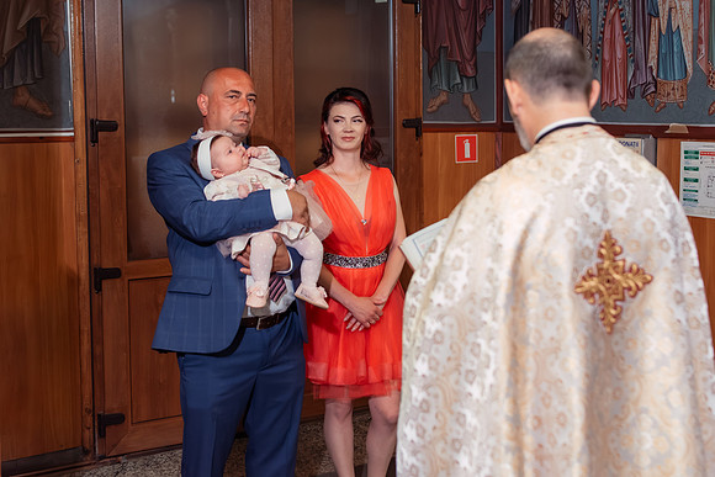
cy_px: 177
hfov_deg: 44.4
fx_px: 875
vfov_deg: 30.4
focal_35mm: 44
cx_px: 365
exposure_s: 1/250
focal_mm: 35
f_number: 2.8
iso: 1600
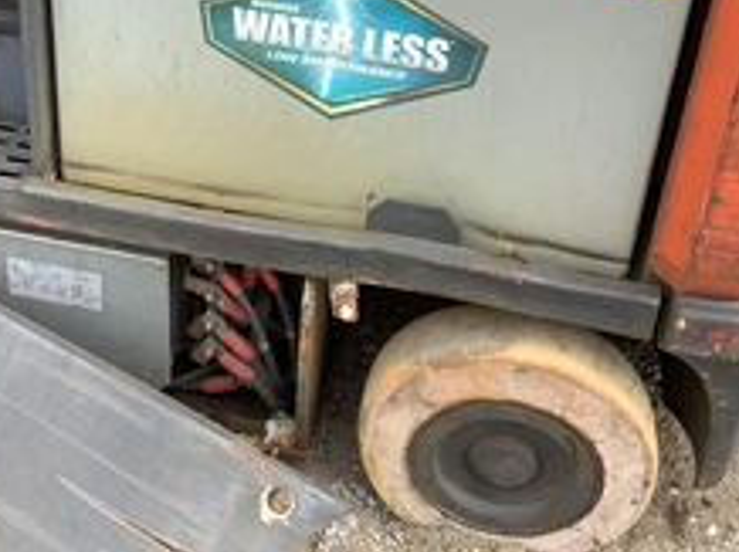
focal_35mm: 57
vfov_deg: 25.1
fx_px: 1216
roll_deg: -2.3
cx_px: 197
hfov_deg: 33.2
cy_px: 88
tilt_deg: -31.7
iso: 32
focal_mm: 3.3
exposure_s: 1/100
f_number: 2.4
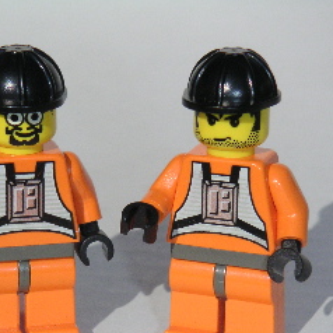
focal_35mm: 165
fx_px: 1796
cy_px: 208
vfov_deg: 10.6
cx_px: 112
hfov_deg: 10.6
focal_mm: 17.1
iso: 160
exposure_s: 1/1000
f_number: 8
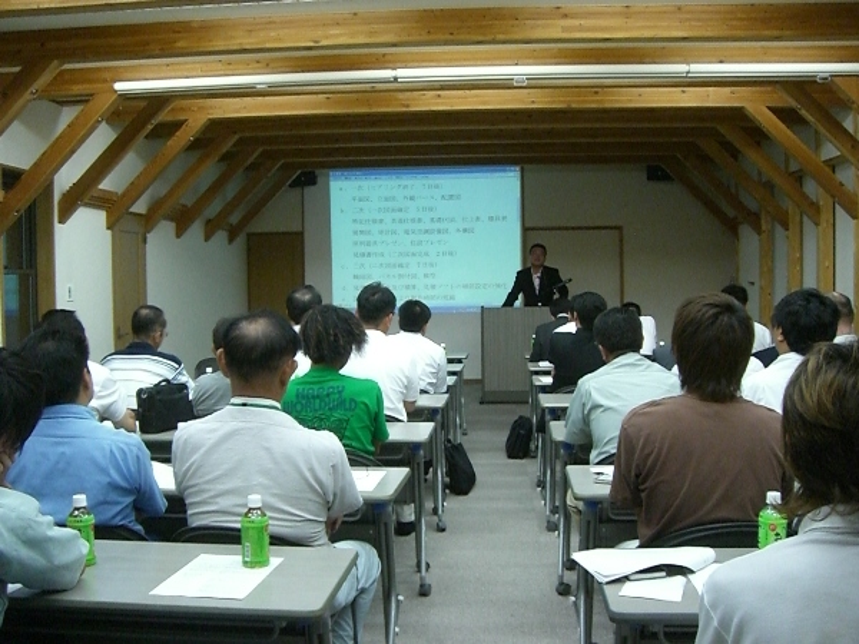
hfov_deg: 49.0
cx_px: 430
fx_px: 943
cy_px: 322
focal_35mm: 38
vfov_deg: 37.7
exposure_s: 1/50
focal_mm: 6.2
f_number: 2.7
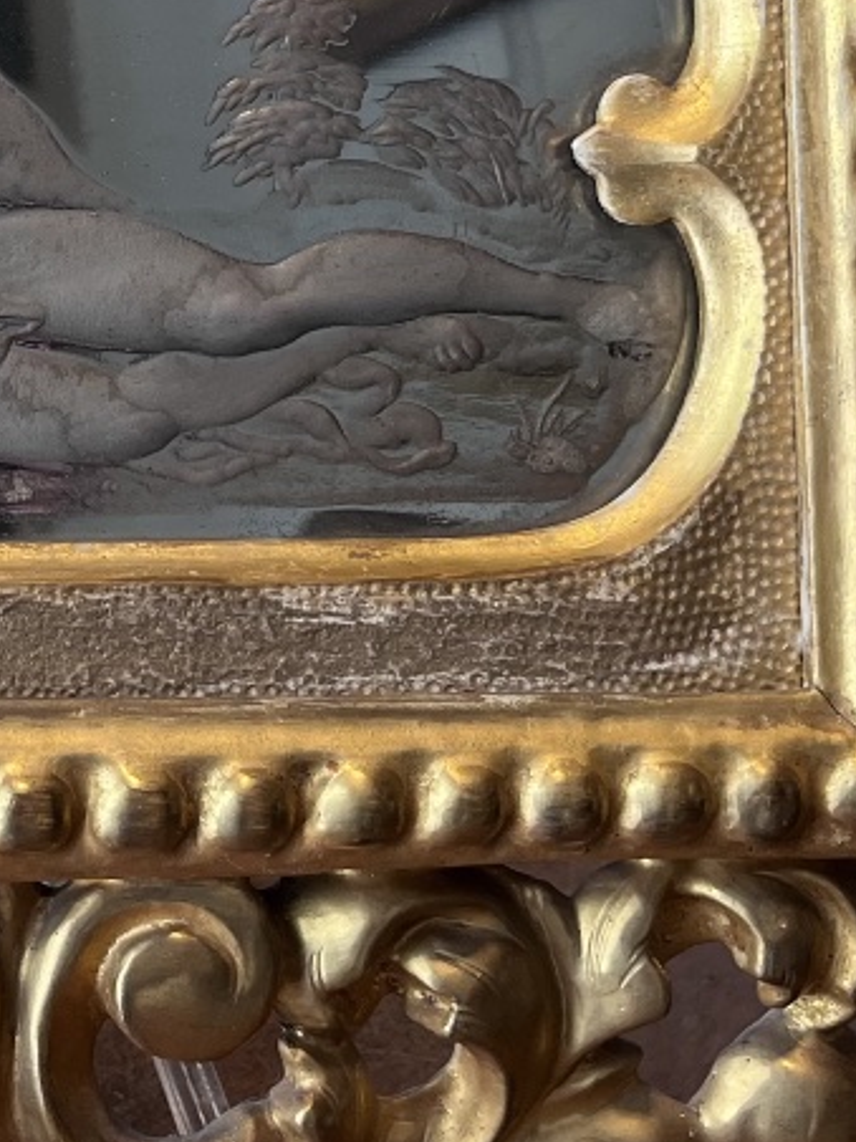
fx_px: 2275
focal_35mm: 69
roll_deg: -1.1
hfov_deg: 19.9
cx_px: -192
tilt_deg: -20.8
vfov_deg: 27.6
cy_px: 235
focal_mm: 5.1
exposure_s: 1/100
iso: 125
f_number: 1.6
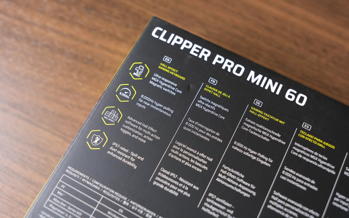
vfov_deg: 33.6
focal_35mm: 38
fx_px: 361
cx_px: 174
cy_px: 110
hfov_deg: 51.5
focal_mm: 24.9
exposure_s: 1/100
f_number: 2.8
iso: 250
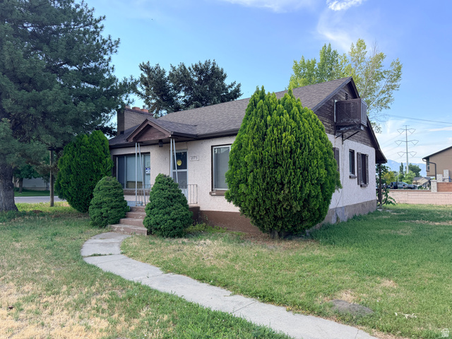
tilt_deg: +2.8
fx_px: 313
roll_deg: +0.6
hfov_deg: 71.6
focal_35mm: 24
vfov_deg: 56.8
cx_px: 226
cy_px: 170
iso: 100
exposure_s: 1/1522
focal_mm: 6.76
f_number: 1.78
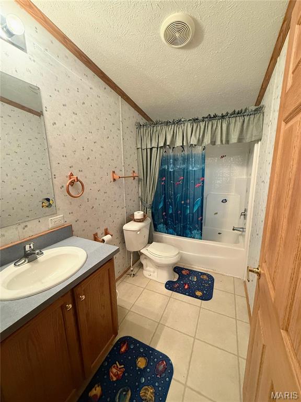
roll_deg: +0.6
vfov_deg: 102.1
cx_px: 150
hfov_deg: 85.7
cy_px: 201
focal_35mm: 14
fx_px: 162
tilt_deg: -10.5
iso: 500
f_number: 2.2
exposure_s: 1/60
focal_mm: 2.22
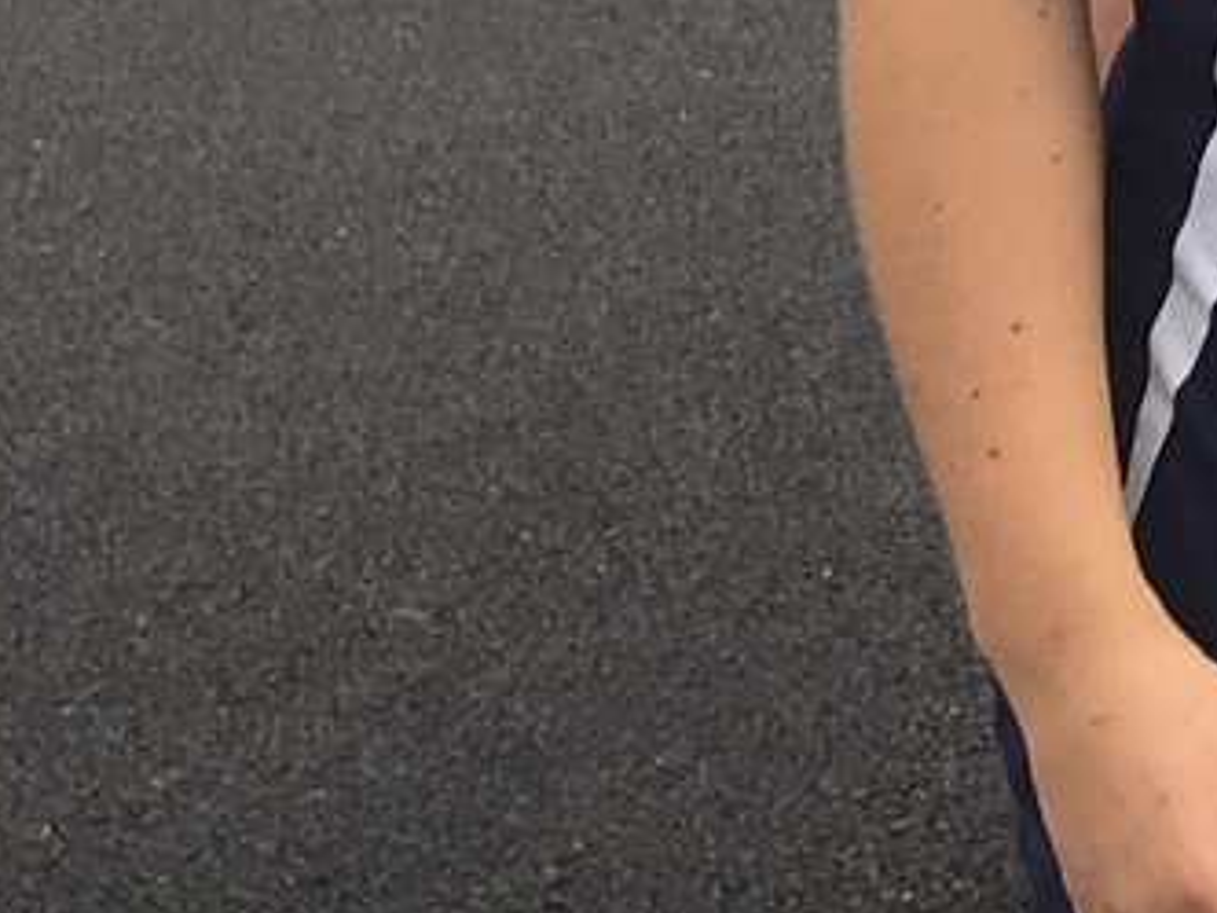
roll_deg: -0.4
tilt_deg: -5.3
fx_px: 6188
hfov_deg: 9.5
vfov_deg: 7.9
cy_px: -1166
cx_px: 3295
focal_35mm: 176
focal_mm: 4.15
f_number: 2.2
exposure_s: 1/409
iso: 25
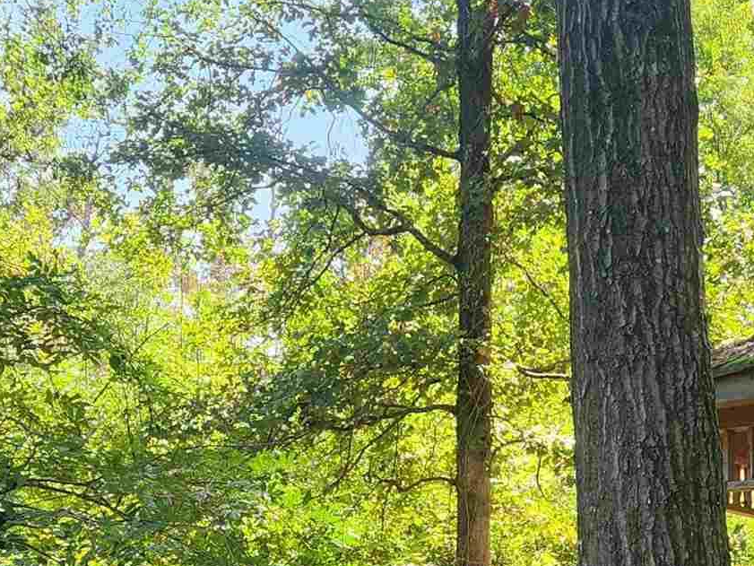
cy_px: 550
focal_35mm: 84
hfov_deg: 23.0
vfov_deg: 17.2
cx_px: 569
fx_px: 1830
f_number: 1.8
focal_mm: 5.4
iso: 20
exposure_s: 1/188
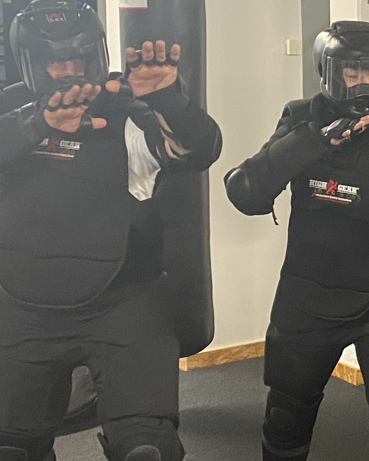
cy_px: 221
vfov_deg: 21.5
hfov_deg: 16.3
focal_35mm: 89
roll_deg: -1.0
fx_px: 1215
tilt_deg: -8.5
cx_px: 486
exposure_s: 1/50
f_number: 1.8
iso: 400
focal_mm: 4.25
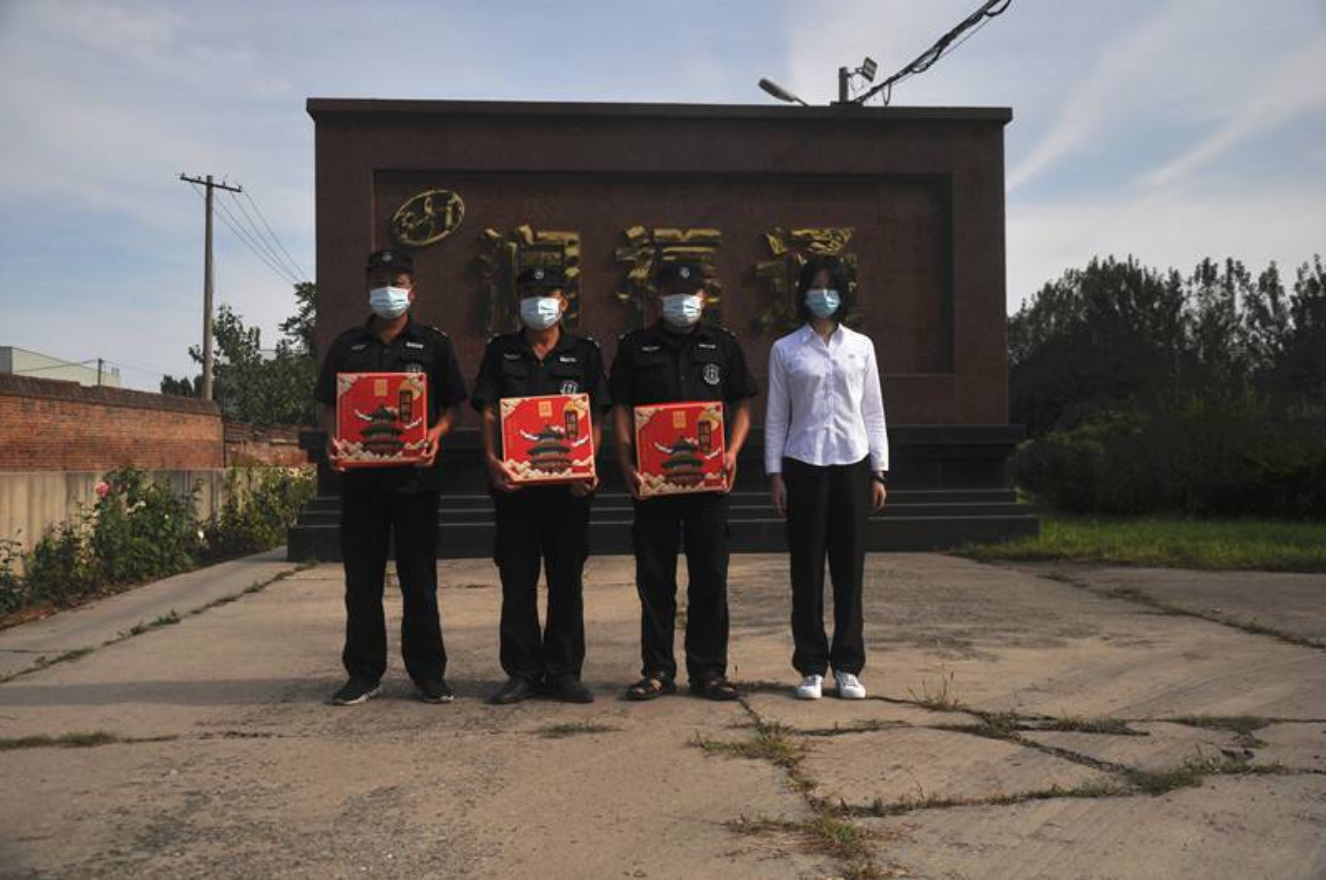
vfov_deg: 36.8
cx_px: 663
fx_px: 1324
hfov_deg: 53.2
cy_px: 440
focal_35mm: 36
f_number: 3.8
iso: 200
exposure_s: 1/4000
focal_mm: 24
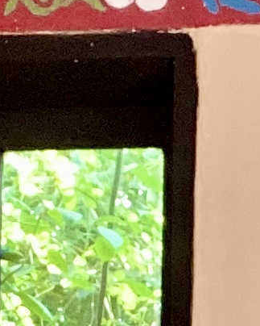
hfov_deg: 6.7
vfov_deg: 8.1
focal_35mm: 224
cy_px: 733
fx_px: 2155
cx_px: 493
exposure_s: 1/65
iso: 100
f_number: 2.2
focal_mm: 2.71
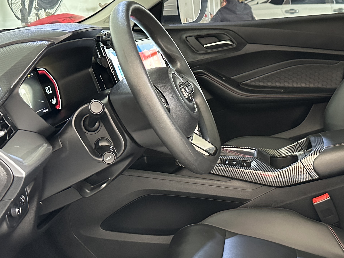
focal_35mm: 51
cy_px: 120
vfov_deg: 28.6
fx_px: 507
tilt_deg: -12.7
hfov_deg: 37.1
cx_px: 228
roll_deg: +2.1
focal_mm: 6.86
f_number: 1.78
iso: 800
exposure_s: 1/33
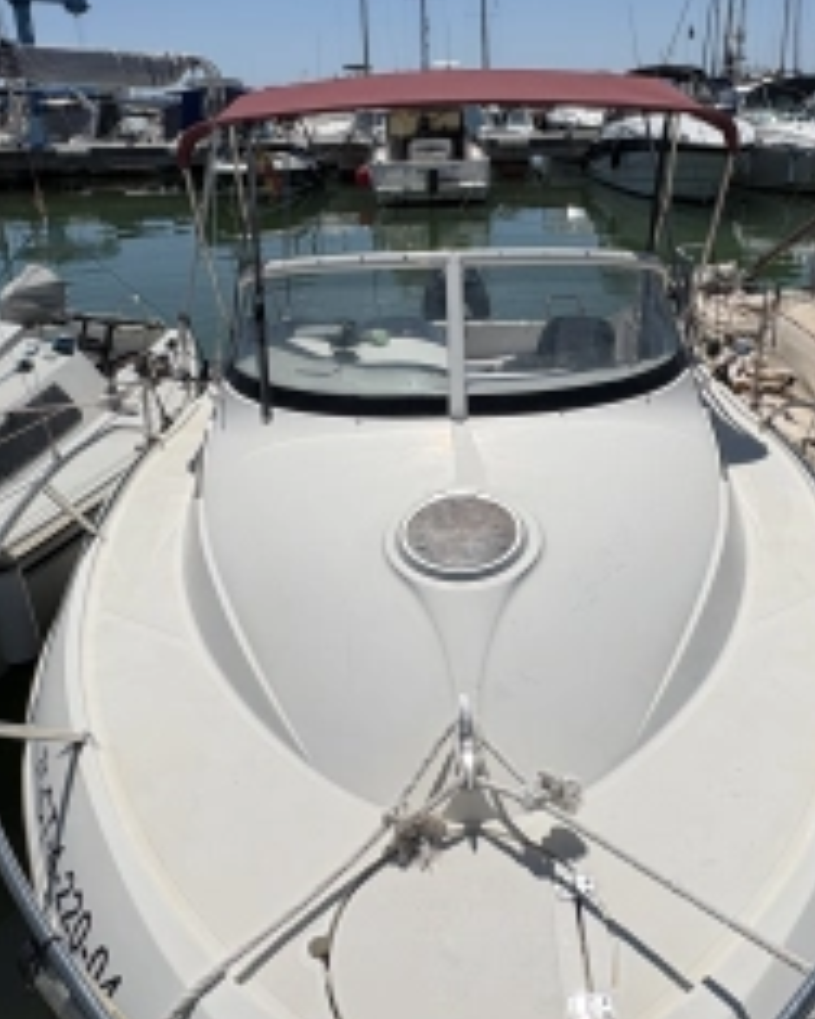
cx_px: 442
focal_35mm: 32
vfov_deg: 55.5
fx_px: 965
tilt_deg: -21.6
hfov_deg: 45.7
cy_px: 453
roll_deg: +2.4
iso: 32
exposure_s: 1/6135
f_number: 2.2
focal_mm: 2.22
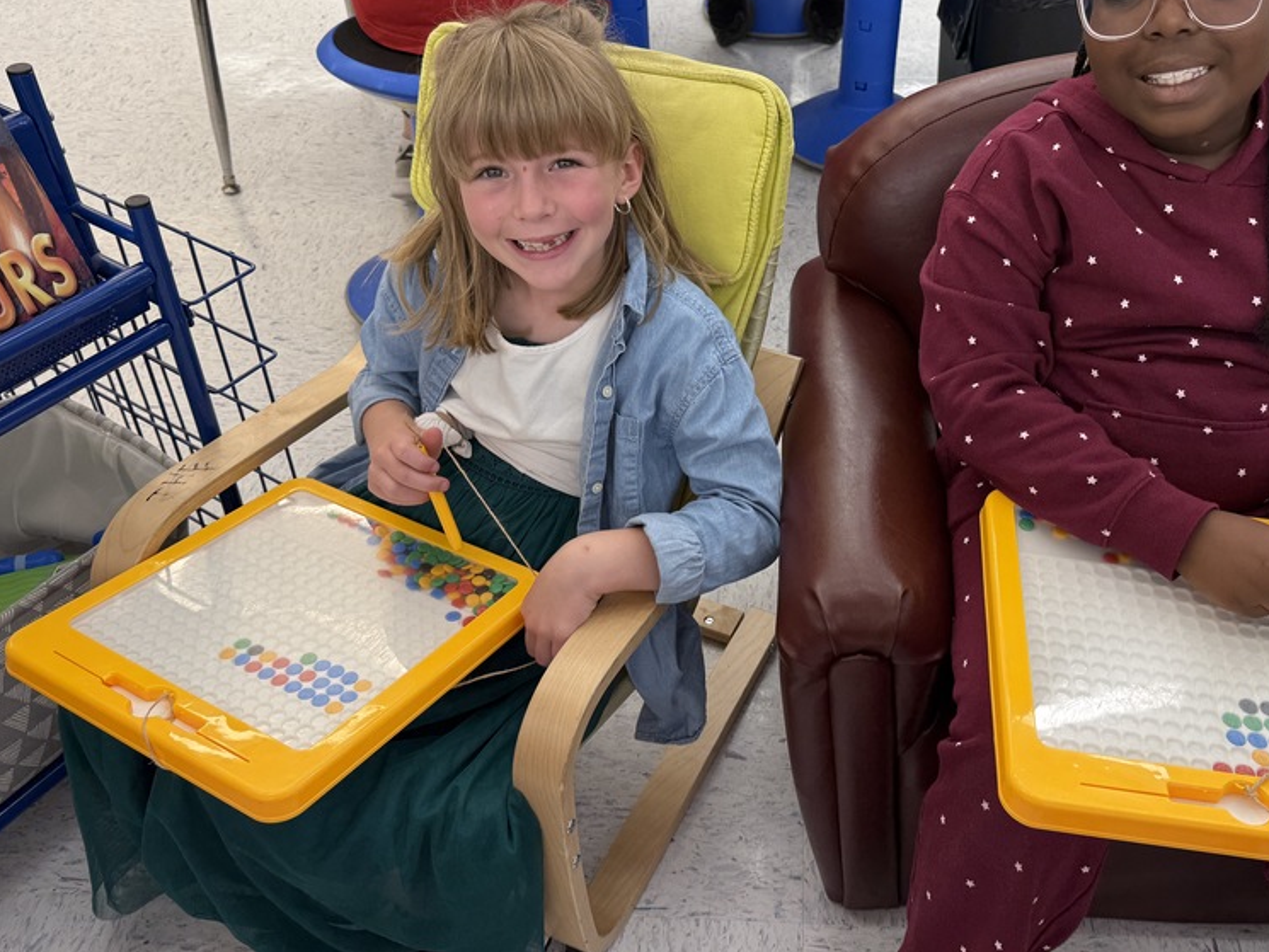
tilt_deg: -39.4
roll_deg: -2.6
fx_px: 1210
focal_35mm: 33
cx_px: 773
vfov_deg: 42.8
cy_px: 381
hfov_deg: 54.9
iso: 64
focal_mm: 6.76
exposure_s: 1/144
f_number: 1.78
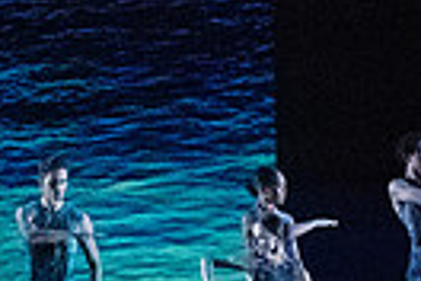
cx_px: 80
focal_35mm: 600
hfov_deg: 3.4
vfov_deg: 2.3
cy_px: -21
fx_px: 7016
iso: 25600
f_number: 5.6
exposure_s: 1/400
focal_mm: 137
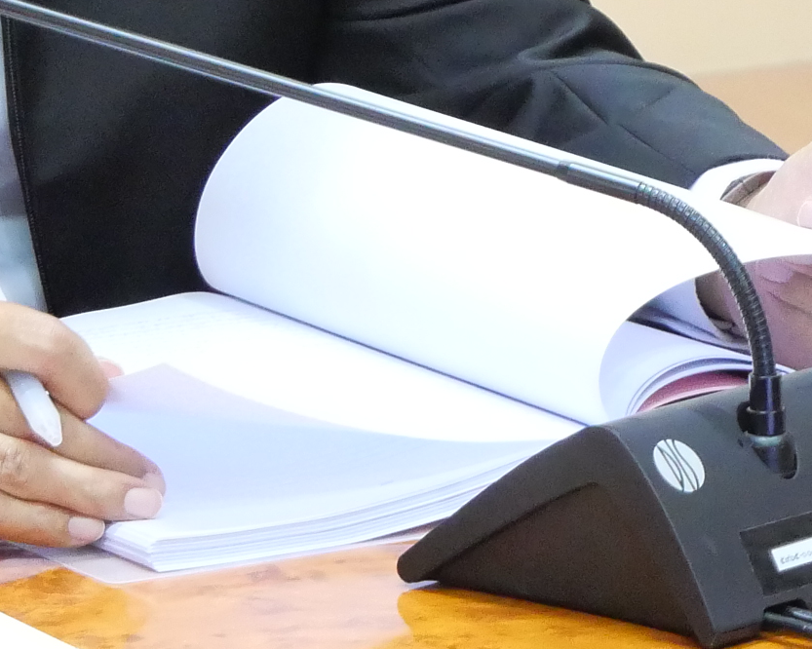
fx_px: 12470
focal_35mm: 519
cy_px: -264
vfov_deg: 3.0
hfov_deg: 3.7
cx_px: 131
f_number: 5.6
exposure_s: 1/20
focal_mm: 60
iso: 3200
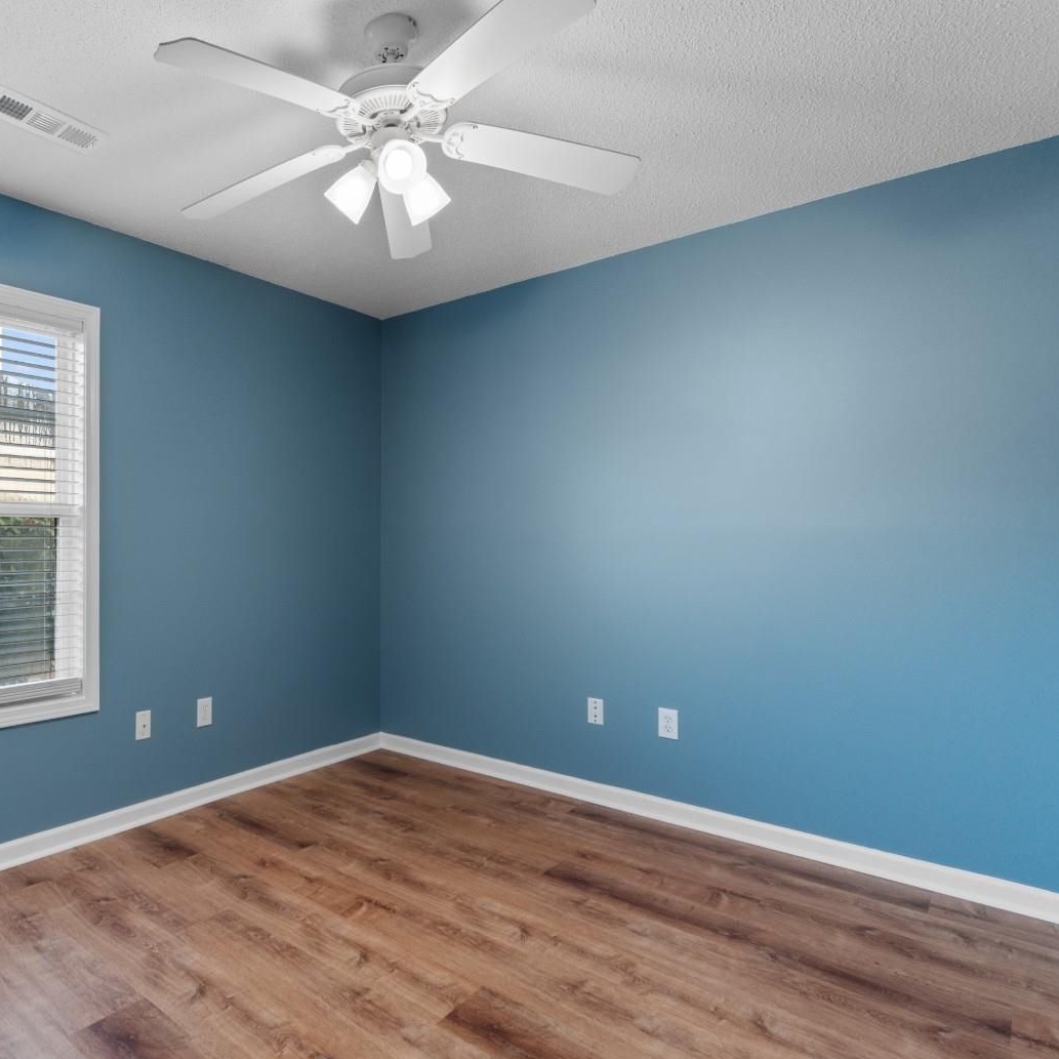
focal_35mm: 20
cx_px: 309
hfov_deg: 71.3
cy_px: 538
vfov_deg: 74.8
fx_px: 692
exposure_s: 2.5
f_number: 4.5
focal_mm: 10
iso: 100
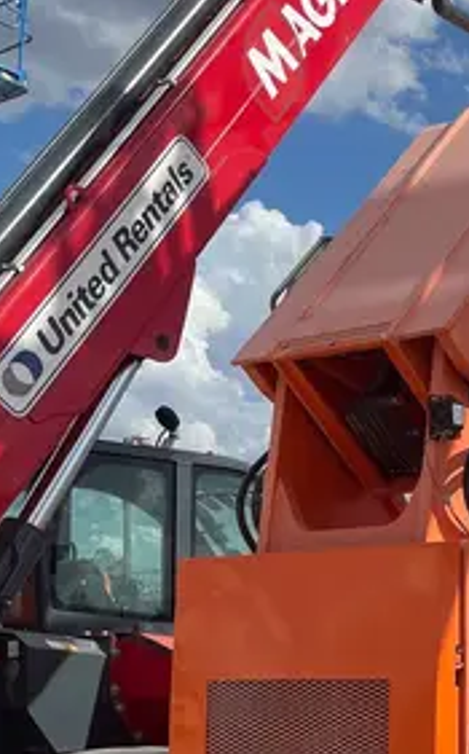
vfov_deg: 28.2
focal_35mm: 72
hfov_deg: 16.4
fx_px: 1476
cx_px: 718
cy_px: 570
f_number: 1.6
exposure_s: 1/5319
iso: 50
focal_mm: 5.1
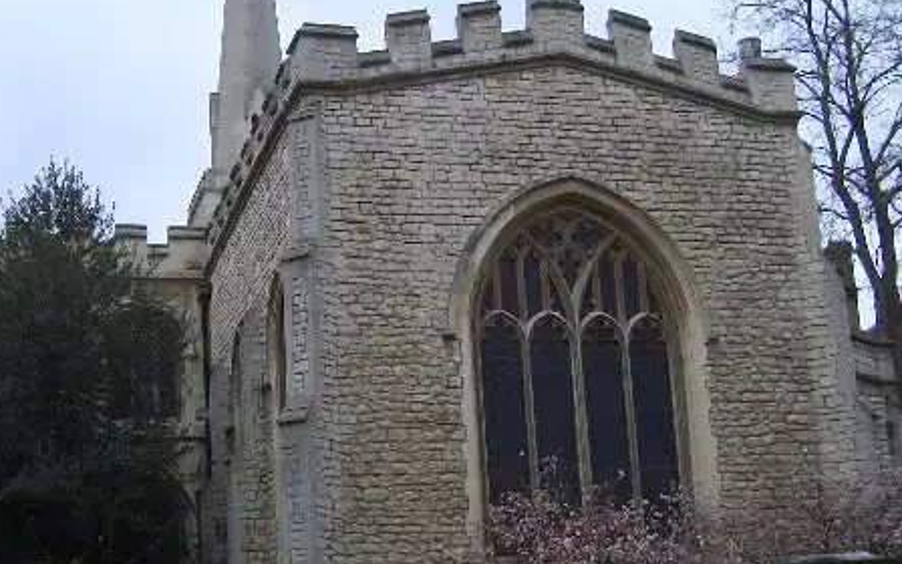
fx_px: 1450
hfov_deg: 34.5
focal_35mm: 59
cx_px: 389
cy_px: 310
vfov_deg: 22.0
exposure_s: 1/60
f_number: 2.8
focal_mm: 8
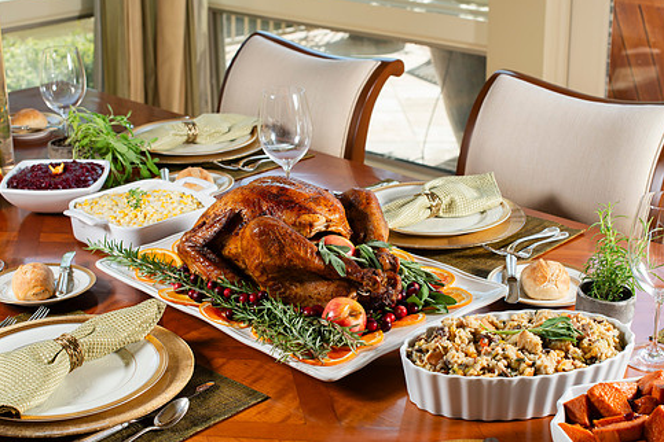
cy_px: 259
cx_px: 342
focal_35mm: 60
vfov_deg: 22.6
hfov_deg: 33.4
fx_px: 1107
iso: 250
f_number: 7.1
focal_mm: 50
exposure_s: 1/160
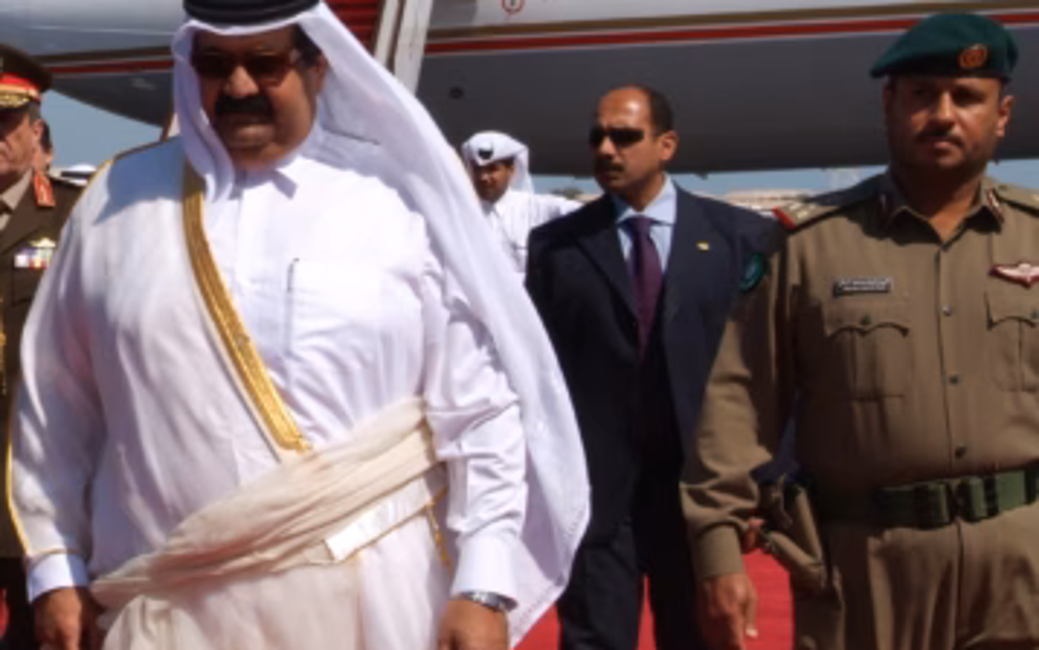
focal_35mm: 92
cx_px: 52
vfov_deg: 14.2
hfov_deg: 21.9
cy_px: 418
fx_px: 2606
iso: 200
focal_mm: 28
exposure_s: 1/125
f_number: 19
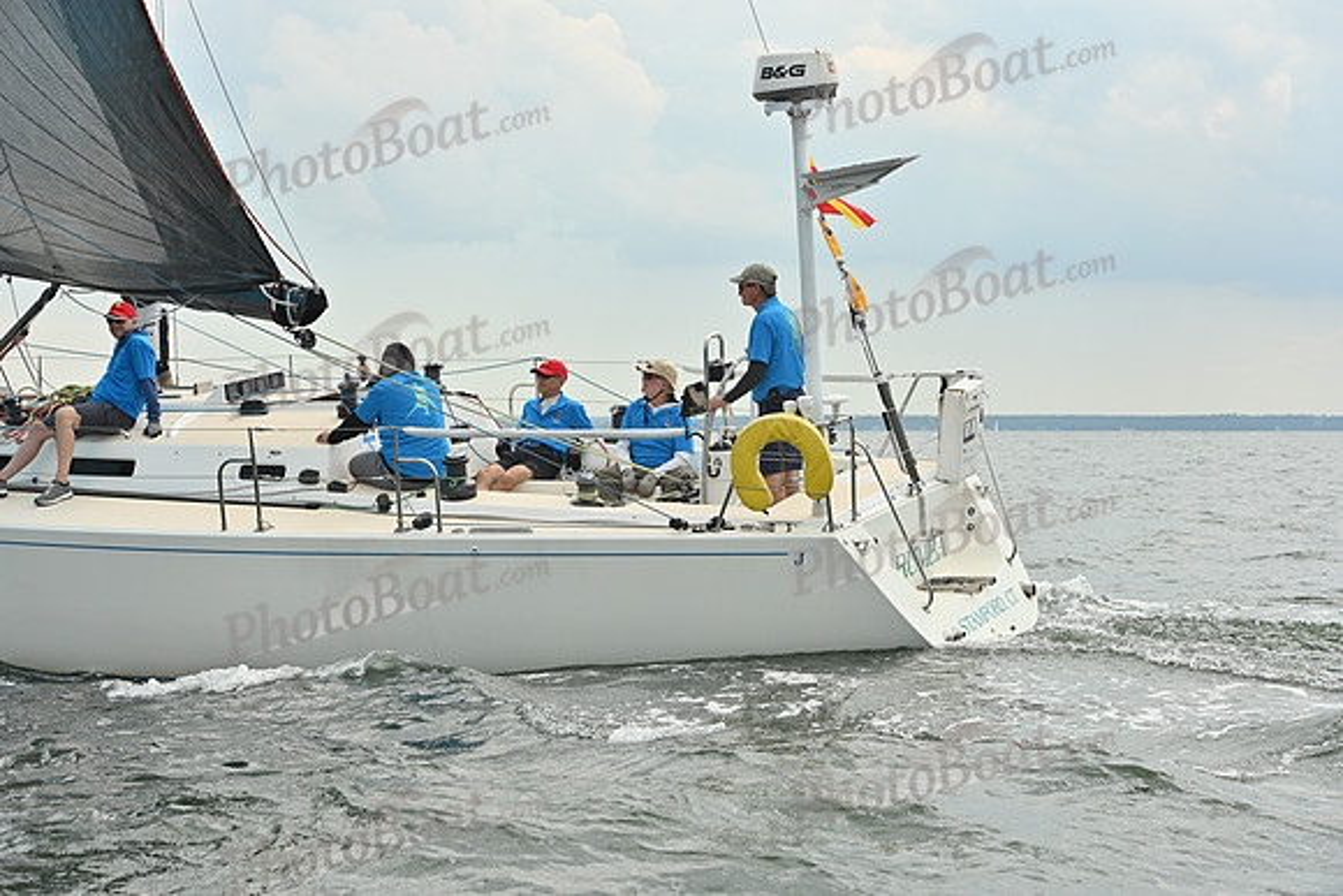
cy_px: 448
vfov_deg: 19.5
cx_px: 672
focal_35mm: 70
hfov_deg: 28.8
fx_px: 2612
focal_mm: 70
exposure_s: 1/1600
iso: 320
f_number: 7.1
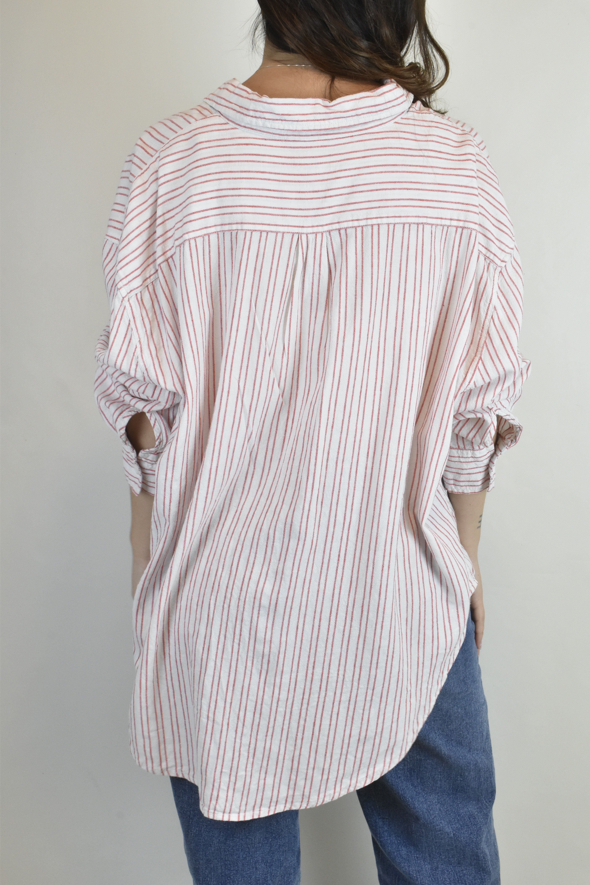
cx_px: 295
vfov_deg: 36.9
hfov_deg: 25.1
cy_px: 442
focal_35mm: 54
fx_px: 1327
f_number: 18
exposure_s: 1/40
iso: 1600
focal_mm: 36
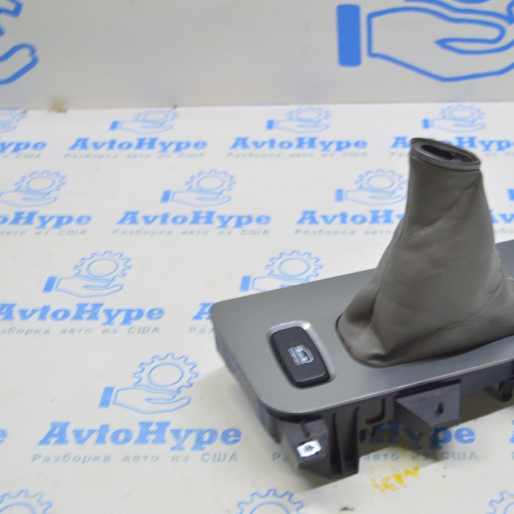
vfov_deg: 28.8
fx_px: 1002
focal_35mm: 60
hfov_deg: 28.4
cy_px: 257
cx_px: 373
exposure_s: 1/20
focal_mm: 31
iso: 400
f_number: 5.6
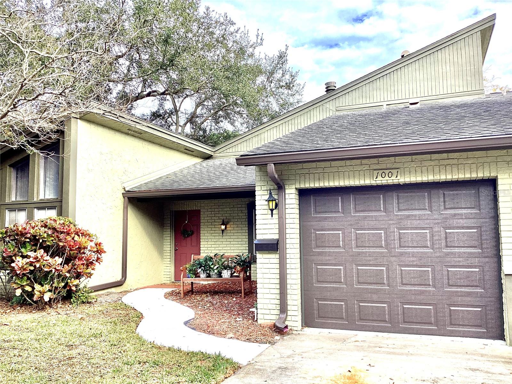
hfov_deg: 58.4
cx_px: 256
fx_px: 459
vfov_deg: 45.4
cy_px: 192
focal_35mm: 31
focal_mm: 3.3
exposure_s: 1/286
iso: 25
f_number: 2.4
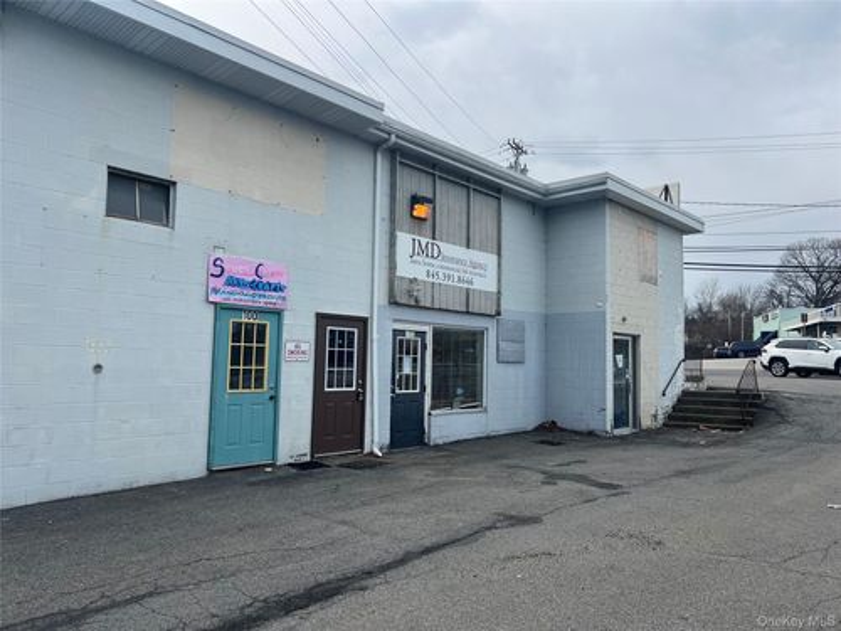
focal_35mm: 26
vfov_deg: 53.1
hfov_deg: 67.3
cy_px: 316
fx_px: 632
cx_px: 420
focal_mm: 5.7
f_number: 1.5
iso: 50
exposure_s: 1/3571
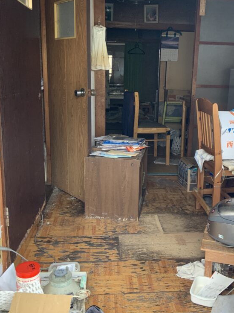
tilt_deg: -12.3
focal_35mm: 38
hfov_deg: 37.6
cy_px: 149
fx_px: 343
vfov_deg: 49.0
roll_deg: +0.0
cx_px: 139
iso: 100
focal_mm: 3
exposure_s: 1/60
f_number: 1.8
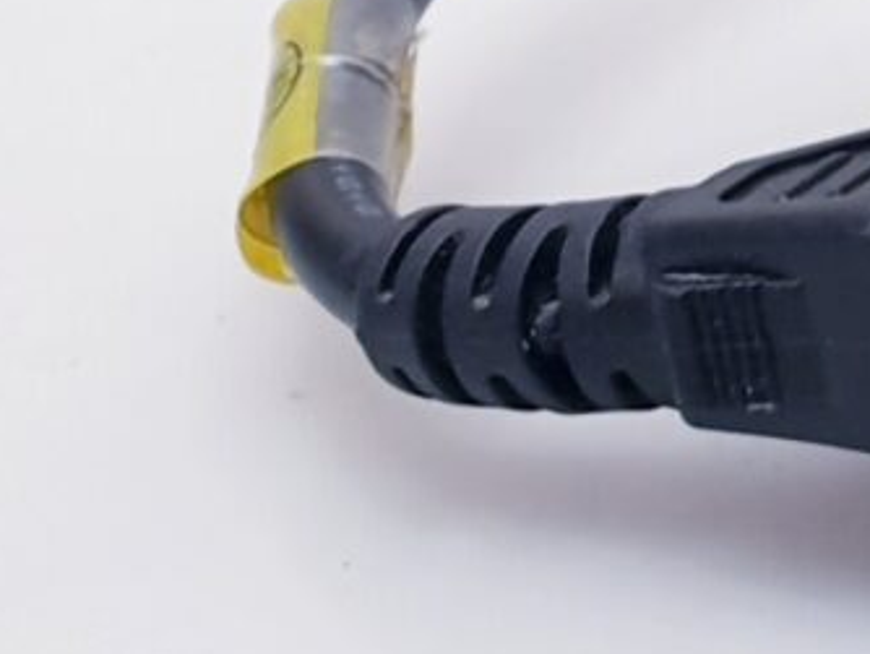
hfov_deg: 7.8
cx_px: 3068
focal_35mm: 199
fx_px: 5005
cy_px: -373
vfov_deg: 7.3
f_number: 2.4
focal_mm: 4.3
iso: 64
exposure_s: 1/50
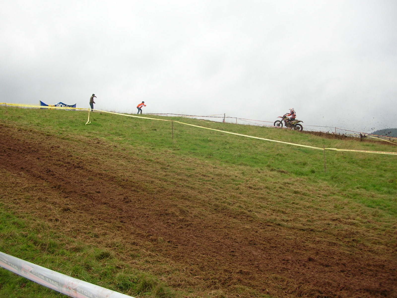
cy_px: 149
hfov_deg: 52.6
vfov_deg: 40.7
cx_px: 198
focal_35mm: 35
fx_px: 401
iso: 50
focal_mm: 5.8
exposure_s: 1/466
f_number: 2.8
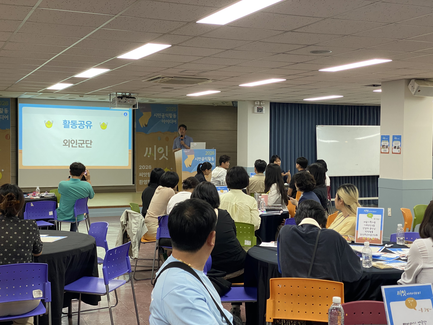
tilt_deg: -2.1
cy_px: 162
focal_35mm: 52
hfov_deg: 36.8
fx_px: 650
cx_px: 216
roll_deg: +0.8
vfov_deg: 28.0
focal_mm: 6
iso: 100
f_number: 2
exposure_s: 1/60
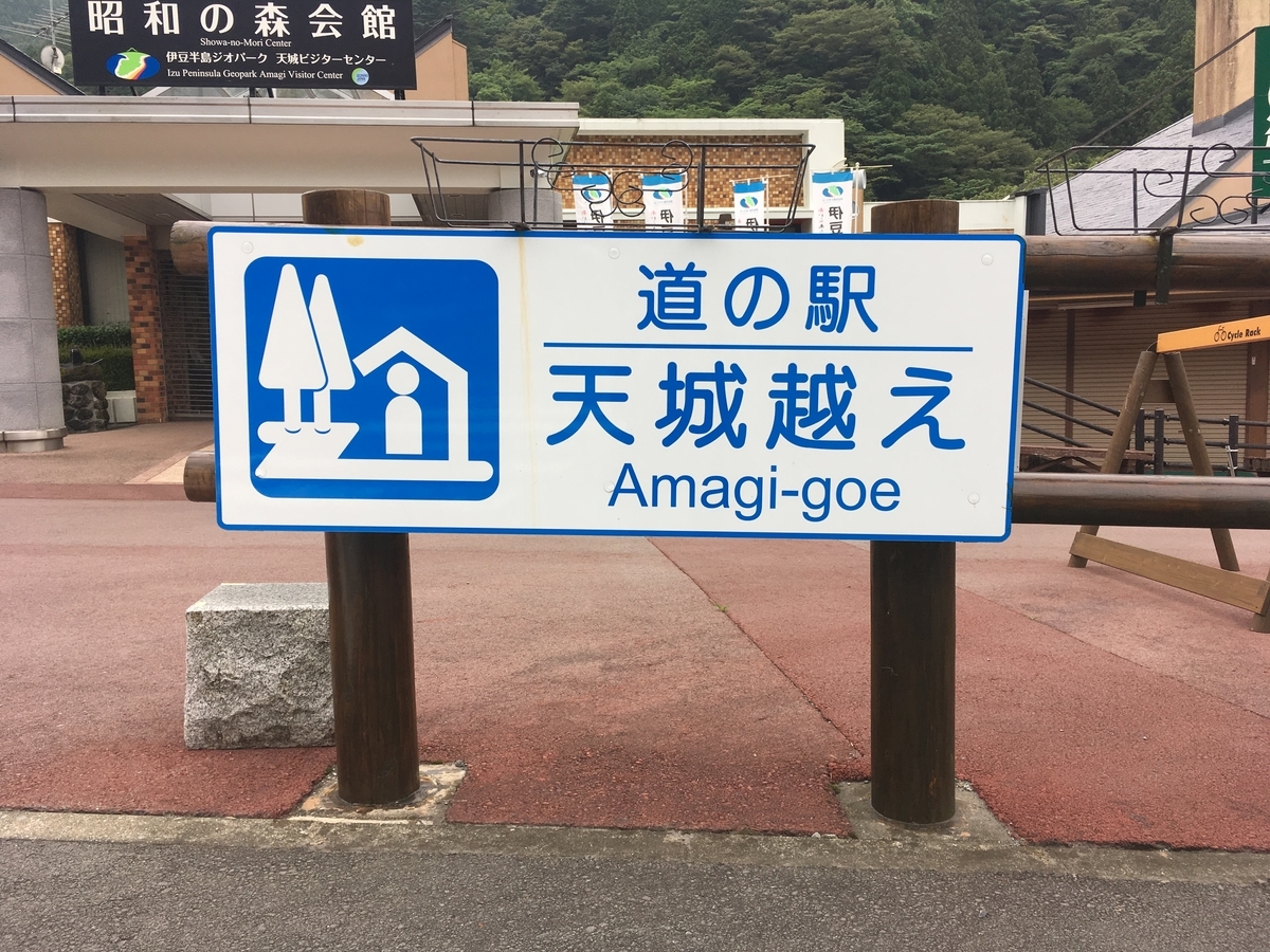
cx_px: 635
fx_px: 1064
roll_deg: +0.7
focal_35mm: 29
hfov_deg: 61.7
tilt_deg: -5.7
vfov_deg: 48.2
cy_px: 476
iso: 25
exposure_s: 1/206
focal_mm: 4.15
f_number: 2.2
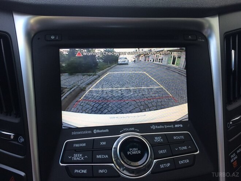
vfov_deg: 48.2
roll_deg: -2.0
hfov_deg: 61.7
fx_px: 202
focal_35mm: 29
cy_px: 90
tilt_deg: -25.6
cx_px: 120
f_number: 2.2
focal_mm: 4.15
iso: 32
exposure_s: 1/50
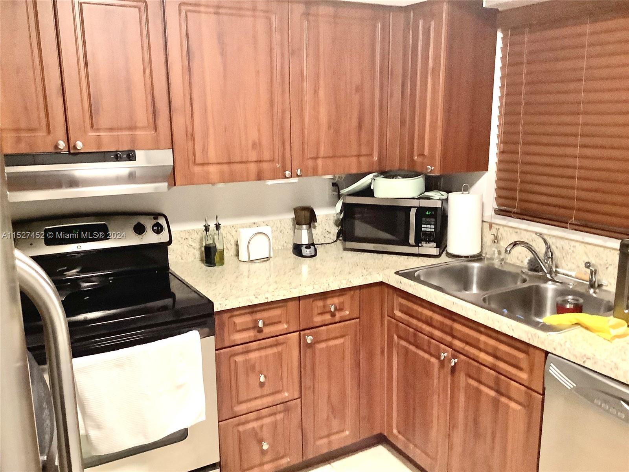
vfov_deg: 45.4
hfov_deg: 58.4
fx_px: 563
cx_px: 314
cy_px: 236
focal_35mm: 31
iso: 400
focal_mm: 3.3
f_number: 2.4
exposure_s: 1/40
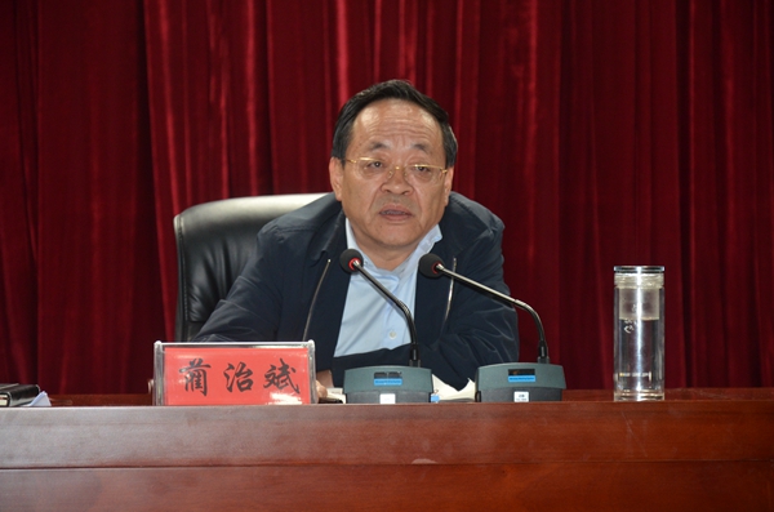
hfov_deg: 14.0
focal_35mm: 147
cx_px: 387
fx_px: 3153
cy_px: 256
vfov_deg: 9.3
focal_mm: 98
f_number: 5.6
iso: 800
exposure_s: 1/60
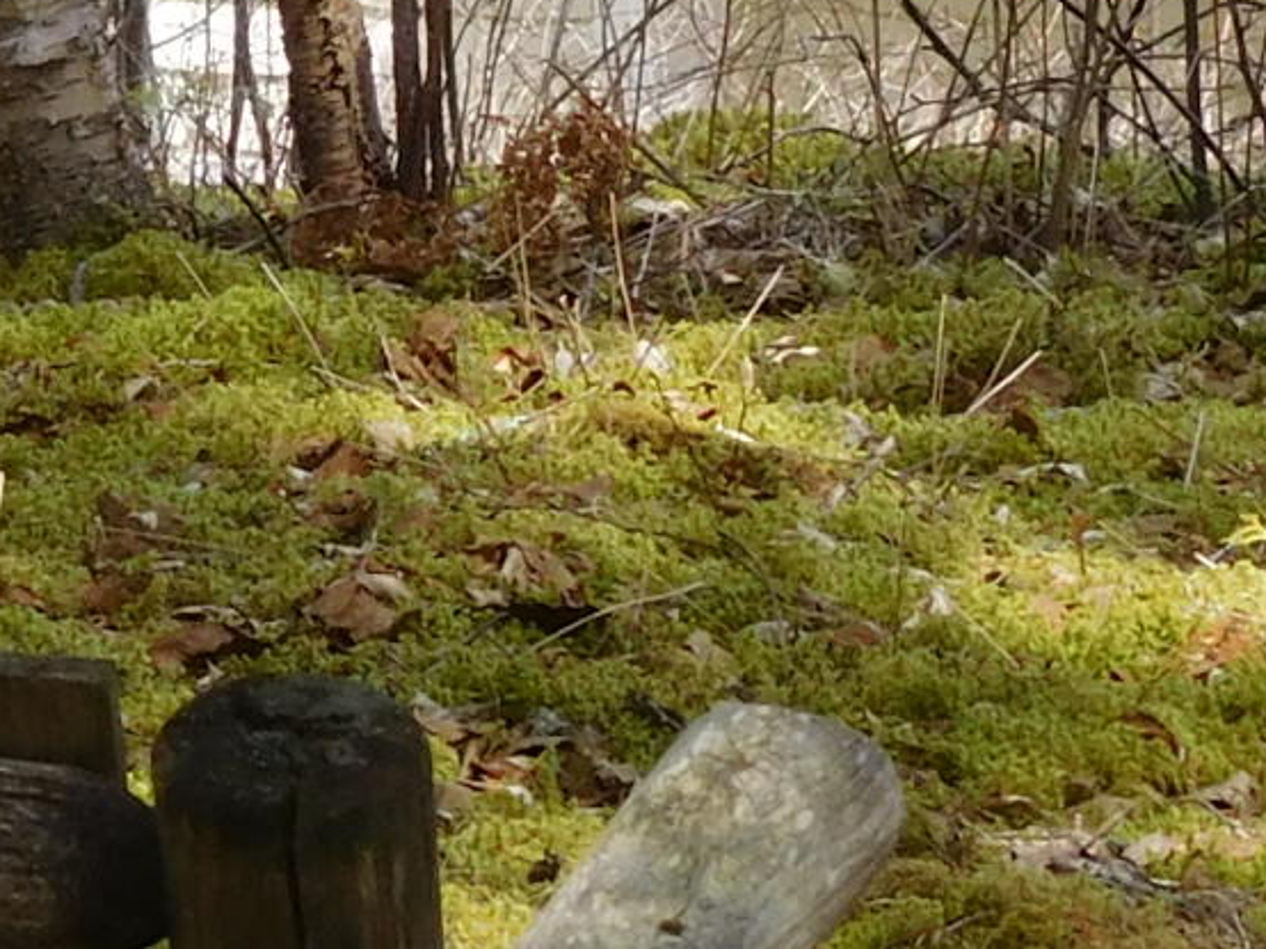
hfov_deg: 3.6
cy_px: 672
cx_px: -1405
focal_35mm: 542
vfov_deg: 2.7
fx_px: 19814
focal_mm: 17.8
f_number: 4.8
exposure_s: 1/200
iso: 125
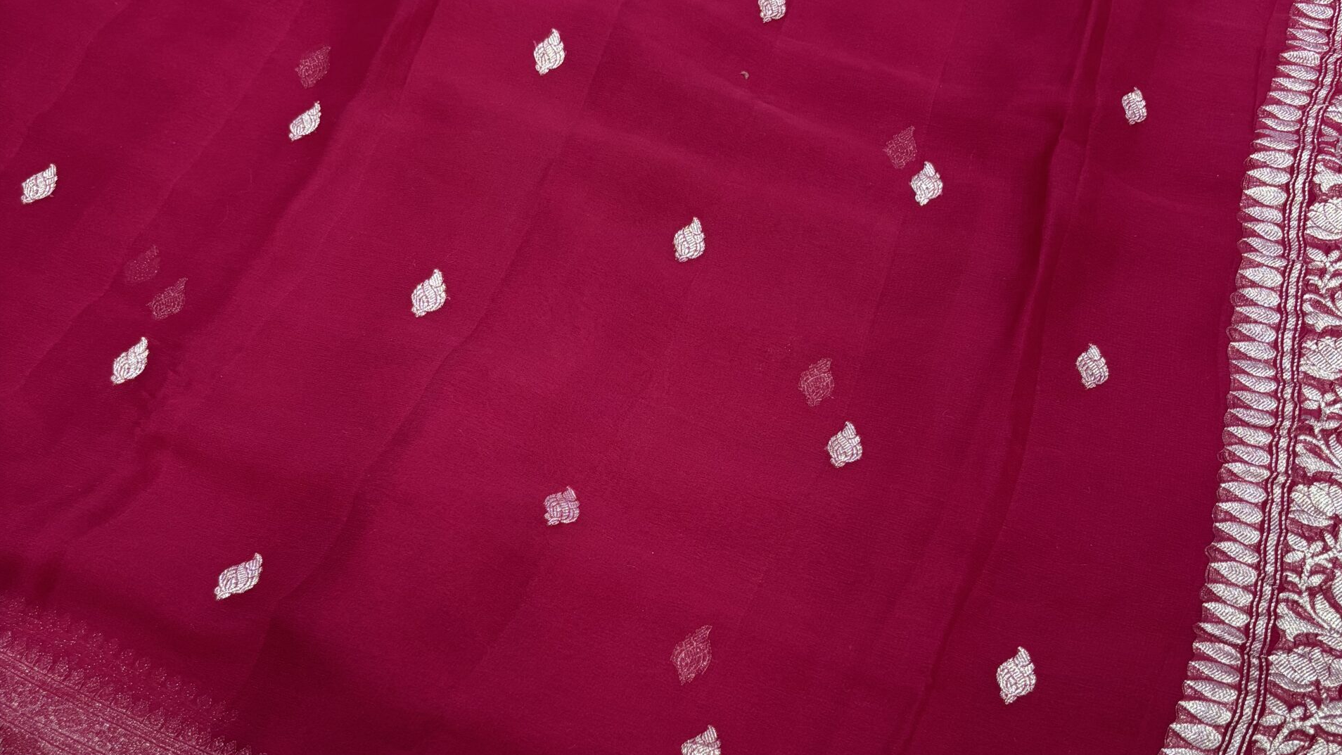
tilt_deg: -63.3
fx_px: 1352
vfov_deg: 31.0
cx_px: 673
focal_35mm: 38
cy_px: 483
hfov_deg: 52.8
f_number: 1.6
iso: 160
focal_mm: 5.96
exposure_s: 1/50
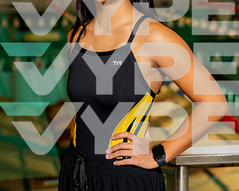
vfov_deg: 14.9
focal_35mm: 103
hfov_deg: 18.6
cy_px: 69
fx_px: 728
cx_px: 125
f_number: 4
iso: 1600
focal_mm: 69
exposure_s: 1/250
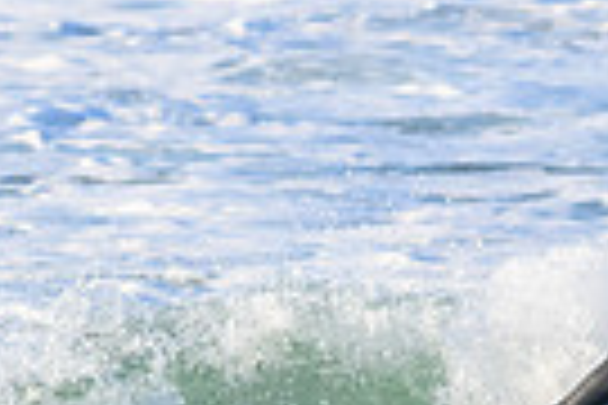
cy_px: 641
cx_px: 671
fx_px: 30415
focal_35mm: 1801
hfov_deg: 1.1
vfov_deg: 0.8
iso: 4000
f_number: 11
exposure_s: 1/2000
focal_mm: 420
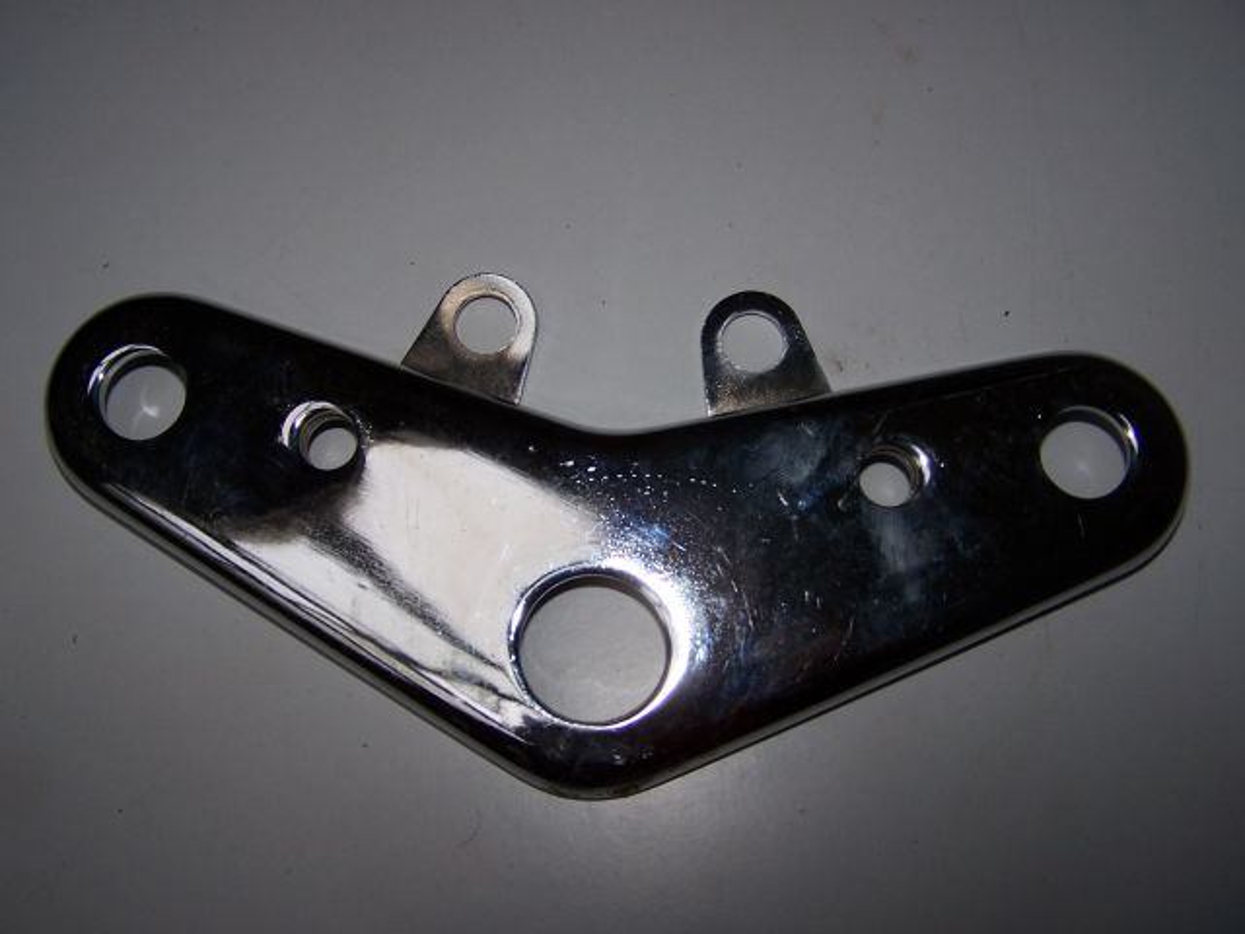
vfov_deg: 37.7
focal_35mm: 38
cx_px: 622
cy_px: 467
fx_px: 1367
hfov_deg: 49.0
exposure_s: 1/60
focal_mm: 6.3
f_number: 2.8
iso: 80
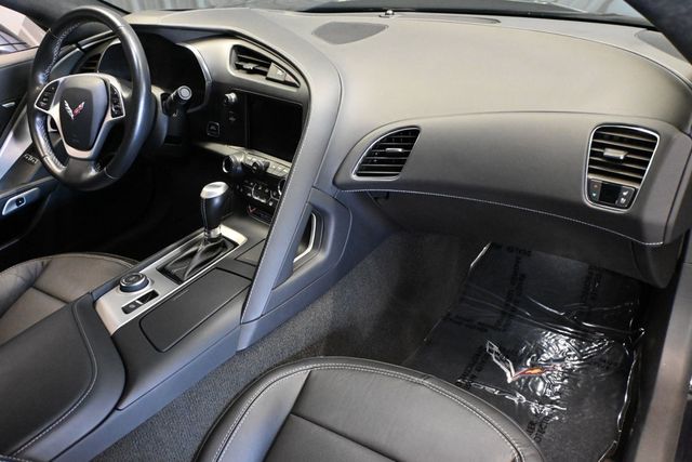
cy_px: 231
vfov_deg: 42.7
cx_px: 346
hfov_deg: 60.7
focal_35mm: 31
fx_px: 591
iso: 8000
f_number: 3.8
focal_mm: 20.5
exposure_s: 1/60
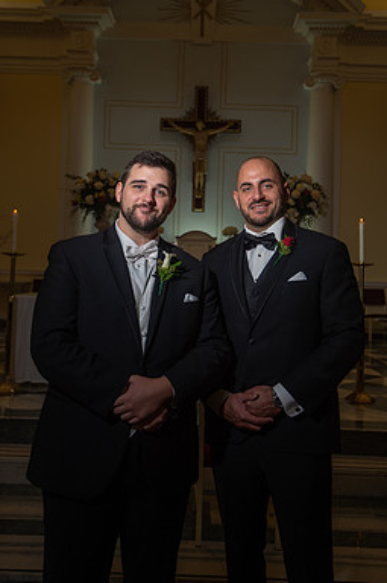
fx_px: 663
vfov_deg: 47.3
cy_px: 251
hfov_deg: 32.5
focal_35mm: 41
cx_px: 194
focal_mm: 35
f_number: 4
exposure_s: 1/125
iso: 200
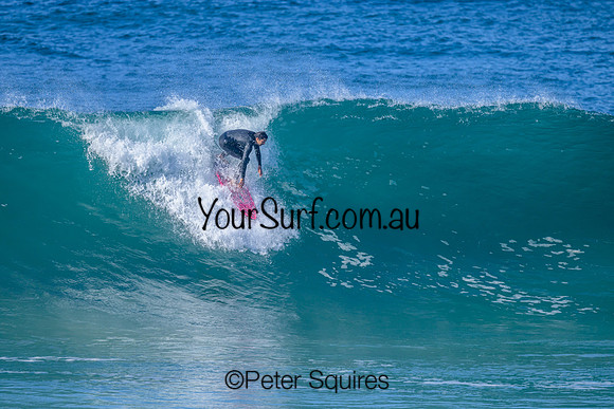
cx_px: 307
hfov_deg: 2.6
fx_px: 13647
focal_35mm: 800
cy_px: 204
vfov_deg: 1.7
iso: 500
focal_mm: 800
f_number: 6.3
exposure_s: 1/2000
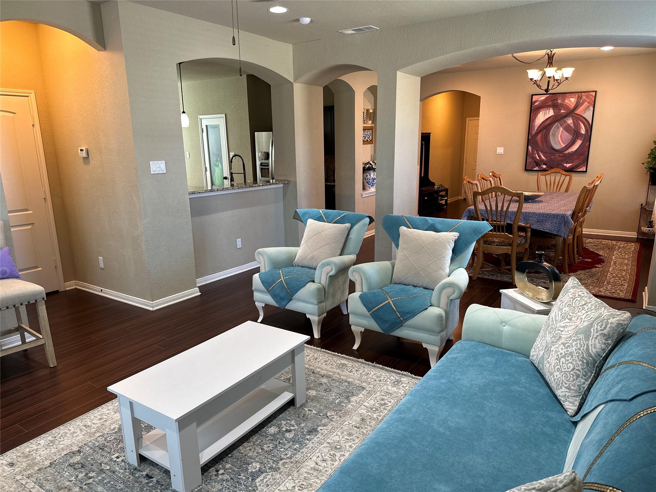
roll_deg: +1.2
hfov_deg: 71.6
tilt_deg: -13.1
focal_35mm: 24
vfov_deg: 56.8
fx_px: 455
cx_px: 328
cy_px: 246
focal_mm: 6.86
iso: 160
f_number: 1.78
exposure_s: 1/60
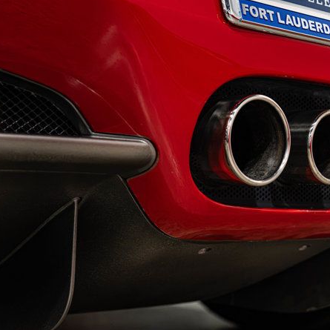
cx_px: 323
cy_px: 158
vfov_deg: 19.7
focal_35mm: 88
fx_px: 949
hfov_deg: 19.2
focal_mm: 45
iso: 1600
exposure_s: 1/80
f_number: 4
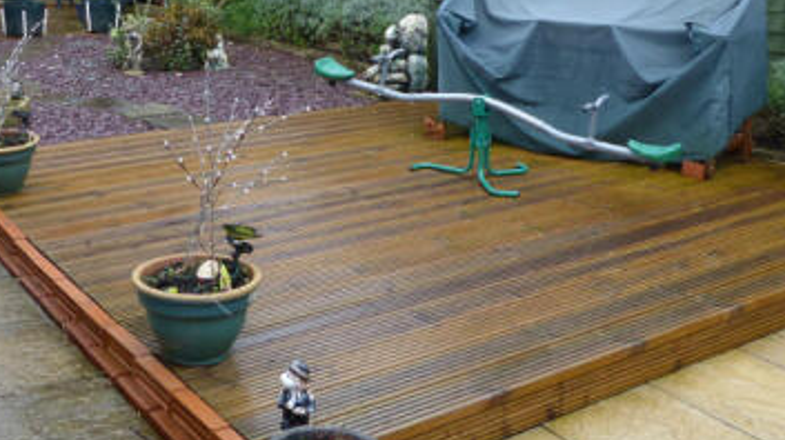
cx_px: 226
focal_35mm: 45
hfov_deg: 44.4
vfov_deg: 25.8
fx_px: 936
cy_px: 68
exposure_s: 1/60
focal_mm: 4.5
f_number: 2.8
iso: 100
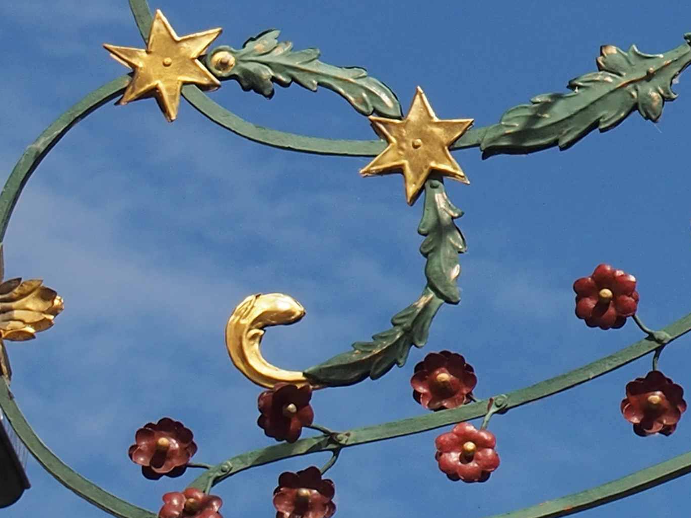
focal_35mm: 284
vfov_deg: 5.2
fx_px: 5669
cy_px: -65
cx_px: 1038
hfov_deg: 6.9
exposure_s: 1/500
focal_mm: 42
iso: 200
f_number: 10
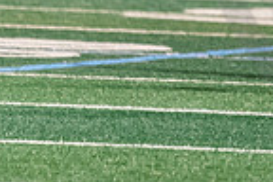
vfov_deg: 0.8
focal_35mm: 1769
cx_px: 727
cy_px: -239
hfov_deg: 1.2
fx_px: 13414
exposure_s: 1/500
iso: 3200
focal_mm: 200
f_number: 2.8
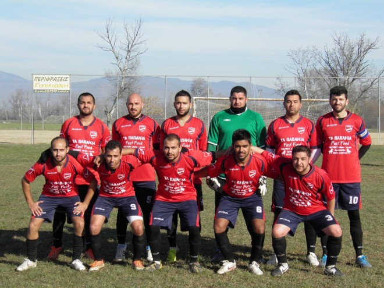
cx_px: 192
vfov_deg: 17.6
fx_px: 932
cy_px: 144
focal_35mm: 84
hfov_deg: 23.3
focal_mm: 15.2
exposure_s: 1/320
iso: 50
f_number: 5.6
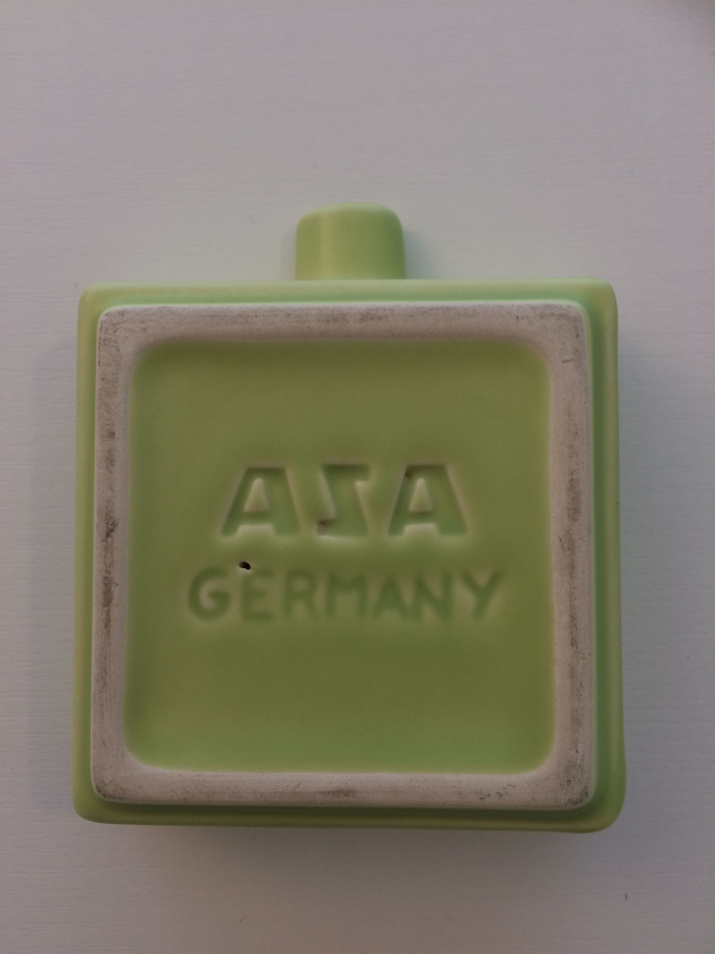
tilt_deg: -88.2
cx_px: 358
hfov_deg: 48.2
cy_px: 477
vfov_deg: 61.7
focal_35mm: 29
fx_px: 799
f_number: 2.2
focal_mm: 4.15
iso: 50
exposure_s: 1/33
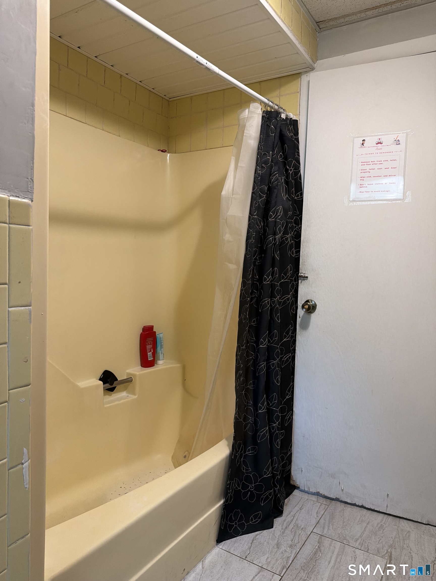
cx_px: 218
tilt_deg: -3.9
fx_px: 403
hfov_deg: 56.8
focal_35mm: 24
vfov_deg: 71.6
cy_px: 290
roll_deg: -1.8
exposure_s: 1/60
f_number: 1.78
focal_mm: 6.76
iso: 320
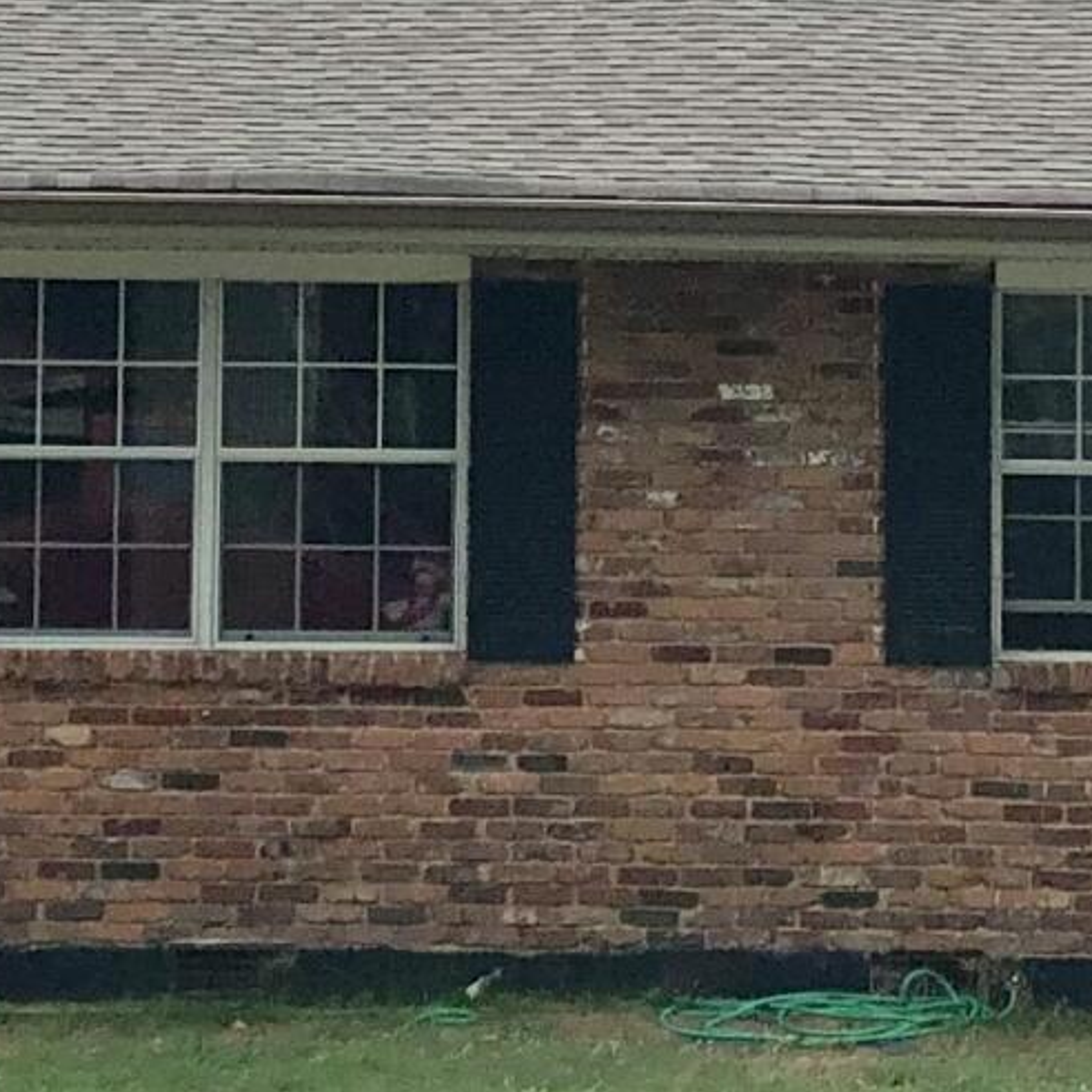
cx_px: 459
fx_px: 5389
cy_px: 253
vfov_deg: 11.5
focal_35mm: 151
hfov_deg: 11.6
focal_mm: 4
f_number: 1.8
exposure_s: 1/1919
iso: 20
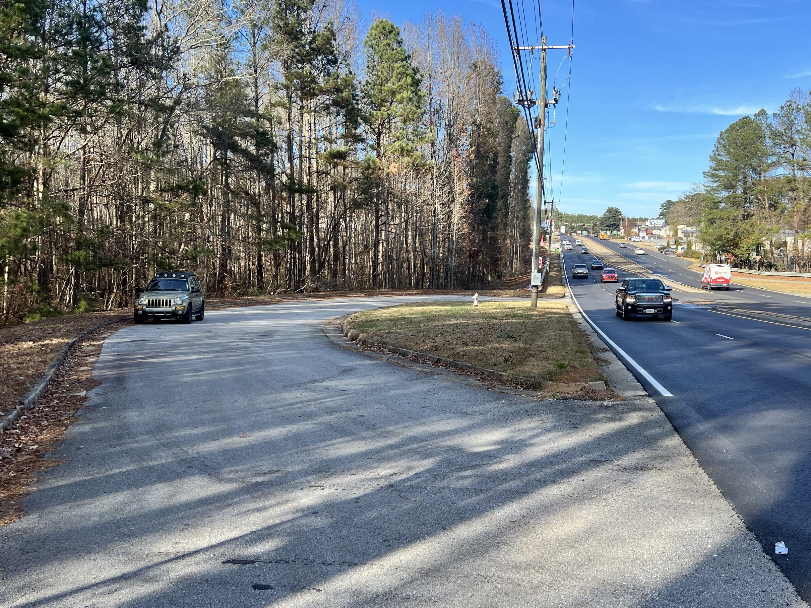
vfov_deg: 42.9
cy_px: 300
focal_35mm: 33
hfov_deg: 54.9
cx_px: 493
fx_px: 773
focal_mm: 5.7
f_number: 1.5
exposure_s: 1/1511
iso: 50
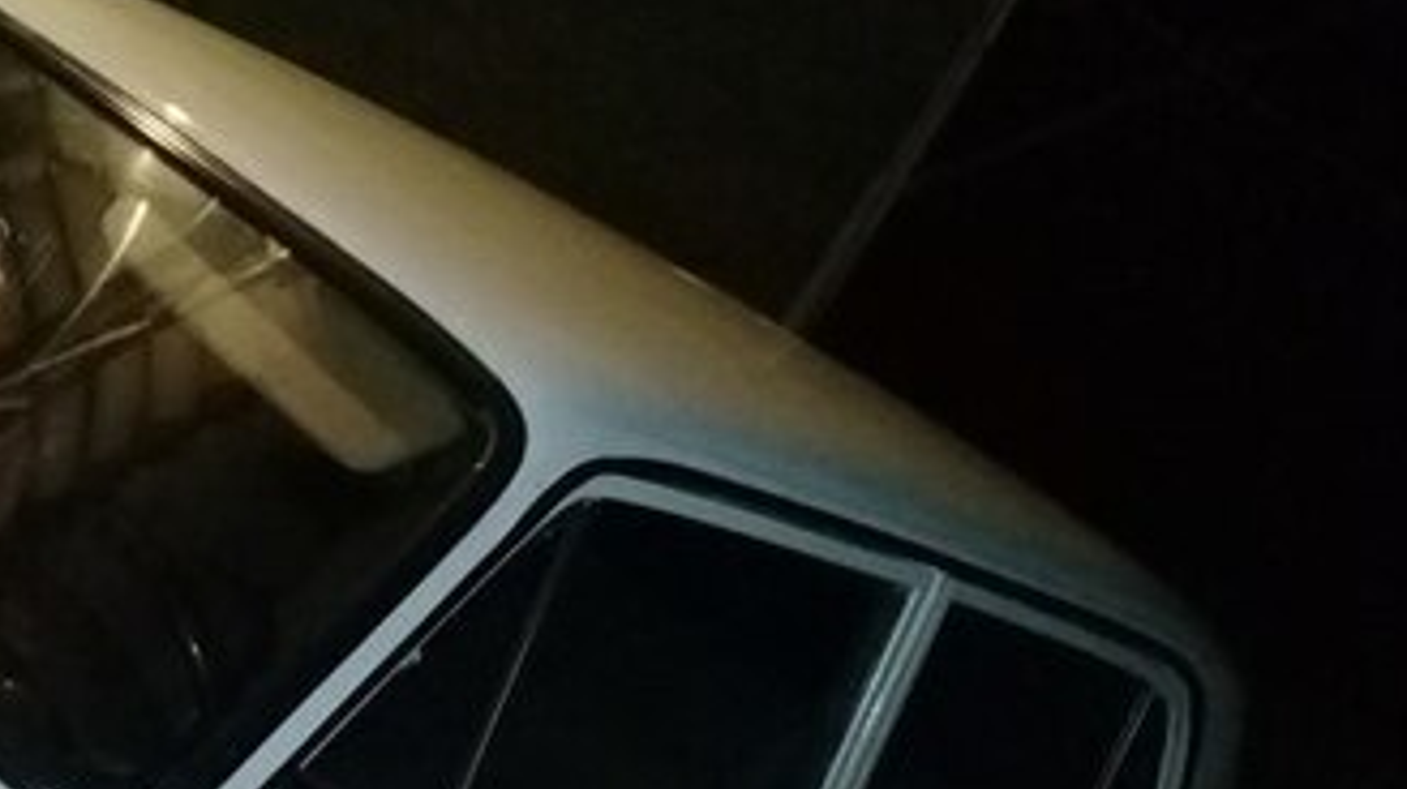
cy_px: 1010
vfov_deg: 16.7
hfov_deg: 29.5
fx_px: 2535
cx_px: 99
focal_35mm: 68
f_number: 2.2
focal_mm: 3.3
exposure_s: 1/25
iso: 640
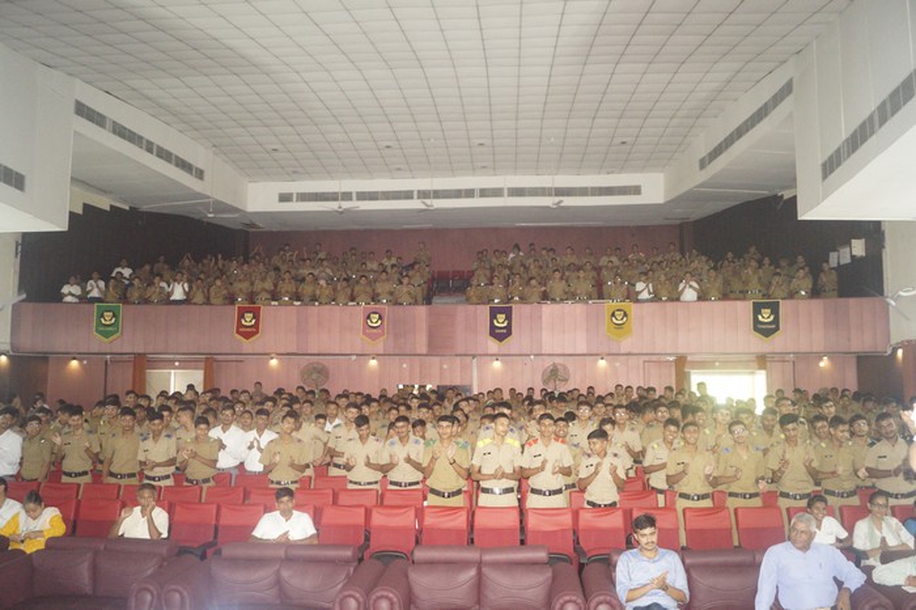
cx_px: 458
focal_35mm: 27
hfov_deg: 67.4
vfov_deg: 47.9
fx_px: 687
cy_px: 305
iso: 3200
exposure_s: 1/60
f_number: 3.5
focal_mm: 18
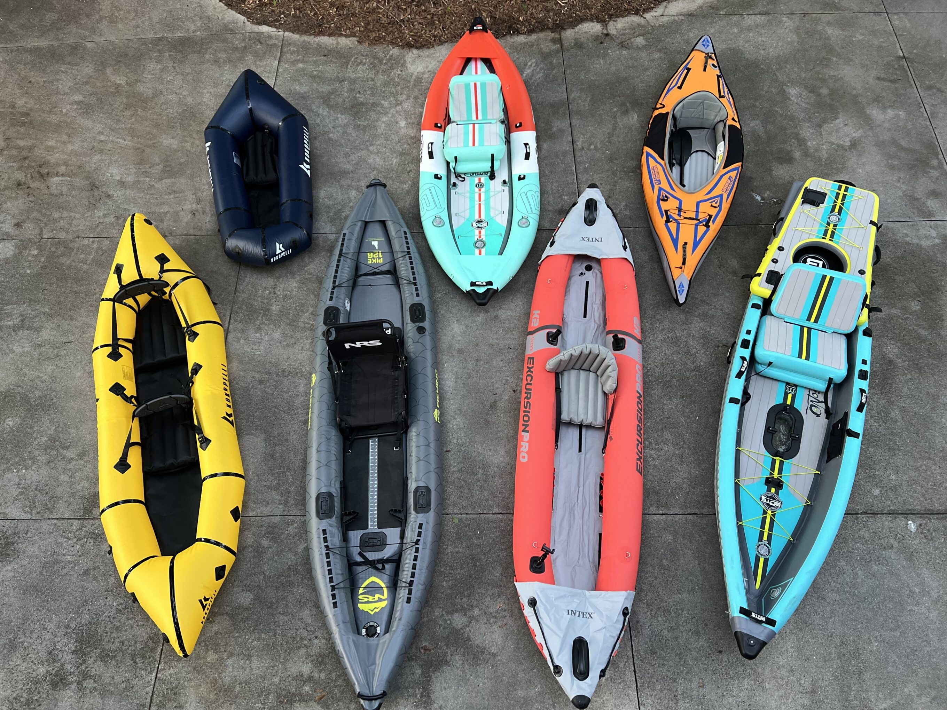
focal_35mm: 26
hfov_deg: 67.3
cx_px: 474
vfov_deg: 53.1
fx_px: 711
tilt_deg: -62.9
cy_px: 355
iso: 250
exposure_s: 1/60
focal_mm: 5.7
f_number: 1.5
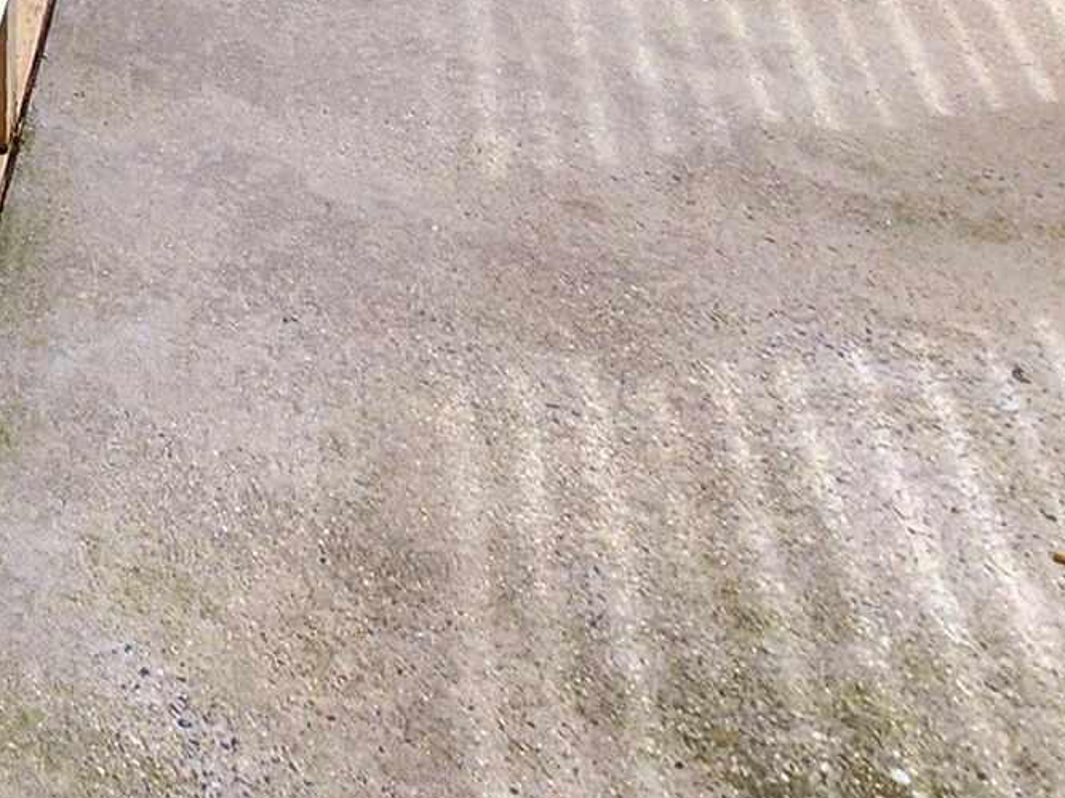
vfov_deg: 17.2
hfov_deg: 22.7
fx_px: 1845
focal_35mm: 60
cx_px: -720
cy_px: -830
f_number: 2.2
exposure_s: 1/345
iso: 50
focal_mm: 2.2
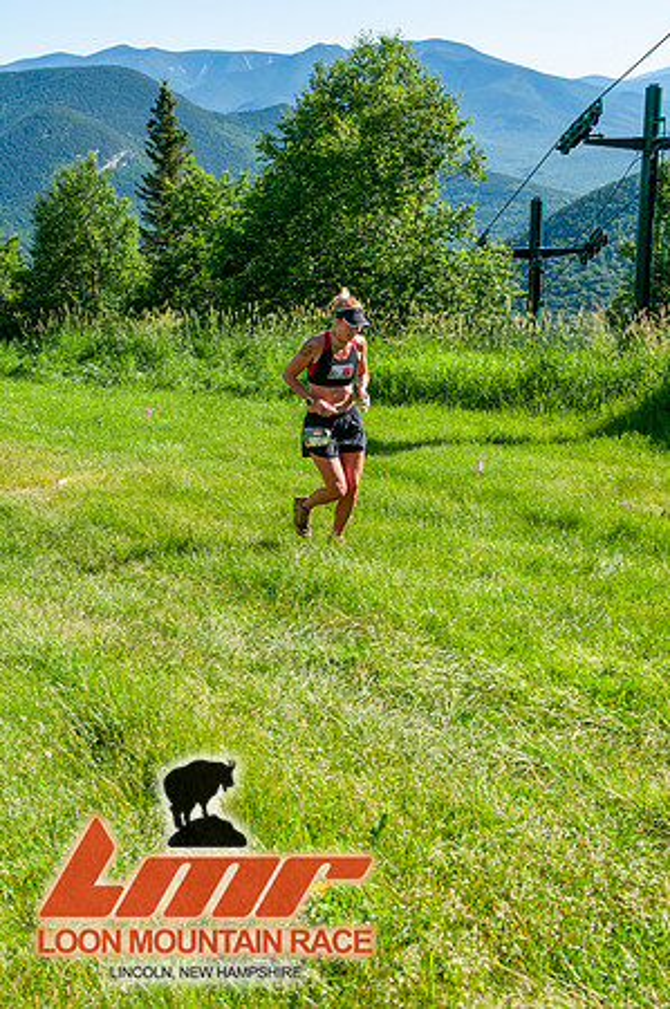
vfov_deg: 38.9
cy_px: 504
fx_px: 1427
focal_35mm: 51
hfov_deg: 26.4
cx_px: 335
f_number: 8
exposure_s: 1/400
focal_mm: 34
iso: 200
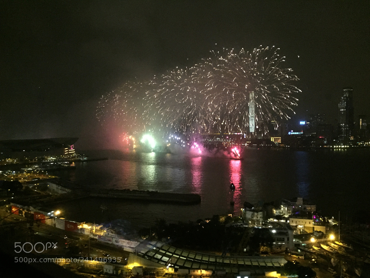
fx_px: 310
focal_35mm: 29
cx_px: 185
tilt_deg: -3.4
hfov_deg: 61.7
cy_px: 139
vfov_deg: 48.2
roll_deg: -0.1
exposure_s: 1/17
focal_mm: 4.15
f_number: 2.2
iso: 1250
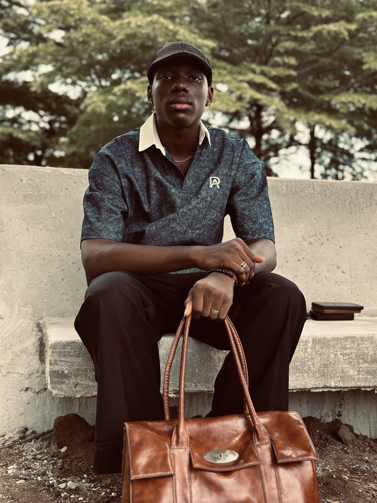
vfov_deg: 39.7
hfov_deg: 30.3
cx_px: 188
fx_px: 697
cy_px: 252
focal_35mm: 48
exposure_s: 1/516
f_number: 1.78
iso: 80
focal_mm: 6.86
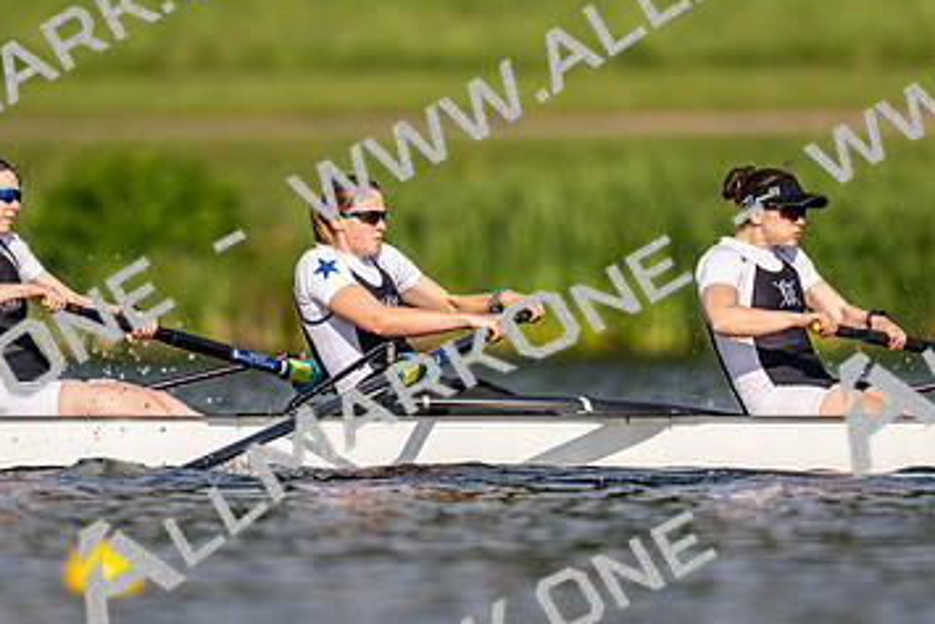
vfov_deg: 1.4
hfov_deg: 2.1
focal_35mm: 981
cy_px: 228
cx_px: 614
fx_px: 25488
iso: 220
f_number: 4
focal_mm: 600
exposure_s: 1/2500
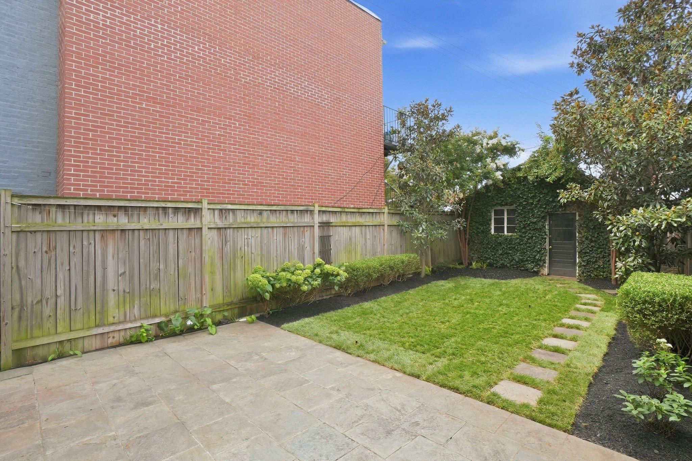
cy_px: 230
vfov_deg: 77.3
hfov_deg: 100.4
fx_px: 288
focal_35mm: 15
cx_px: 346
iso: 200
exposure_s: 1/100
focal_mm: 10
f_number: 9
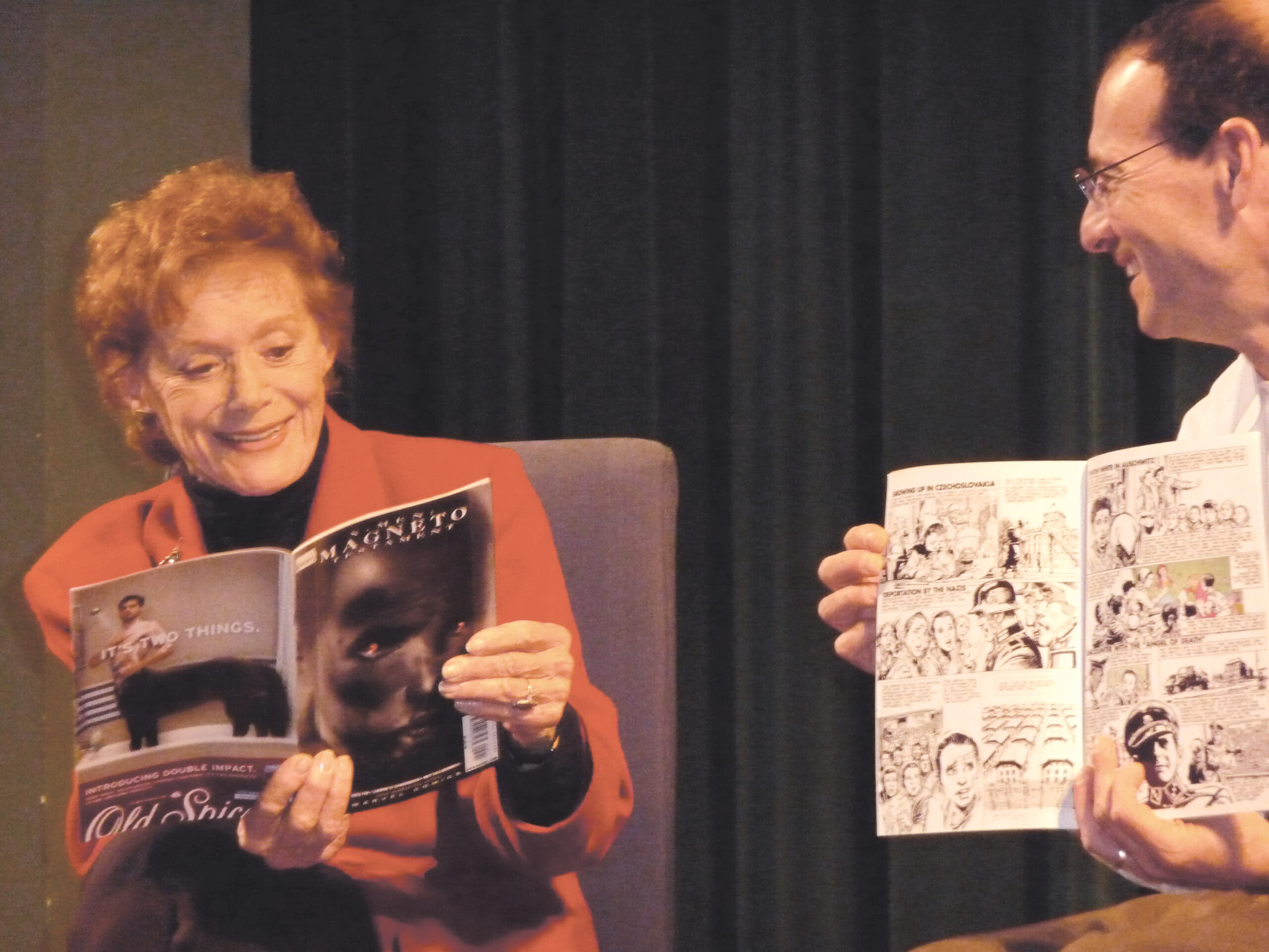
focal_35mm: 228
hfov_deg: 8.7
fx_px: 8358
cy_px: 476
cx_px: 634
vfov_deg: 6.5
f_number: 4.9
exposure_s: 1/50
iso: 1000
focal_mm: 39.2
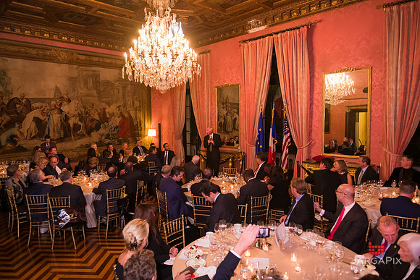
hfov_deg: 73.7
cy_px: 140
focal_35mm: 24
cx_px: 210
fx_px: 280
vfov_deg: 53.2
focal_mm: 24
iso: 3200
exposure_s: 1/100
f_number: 3.2
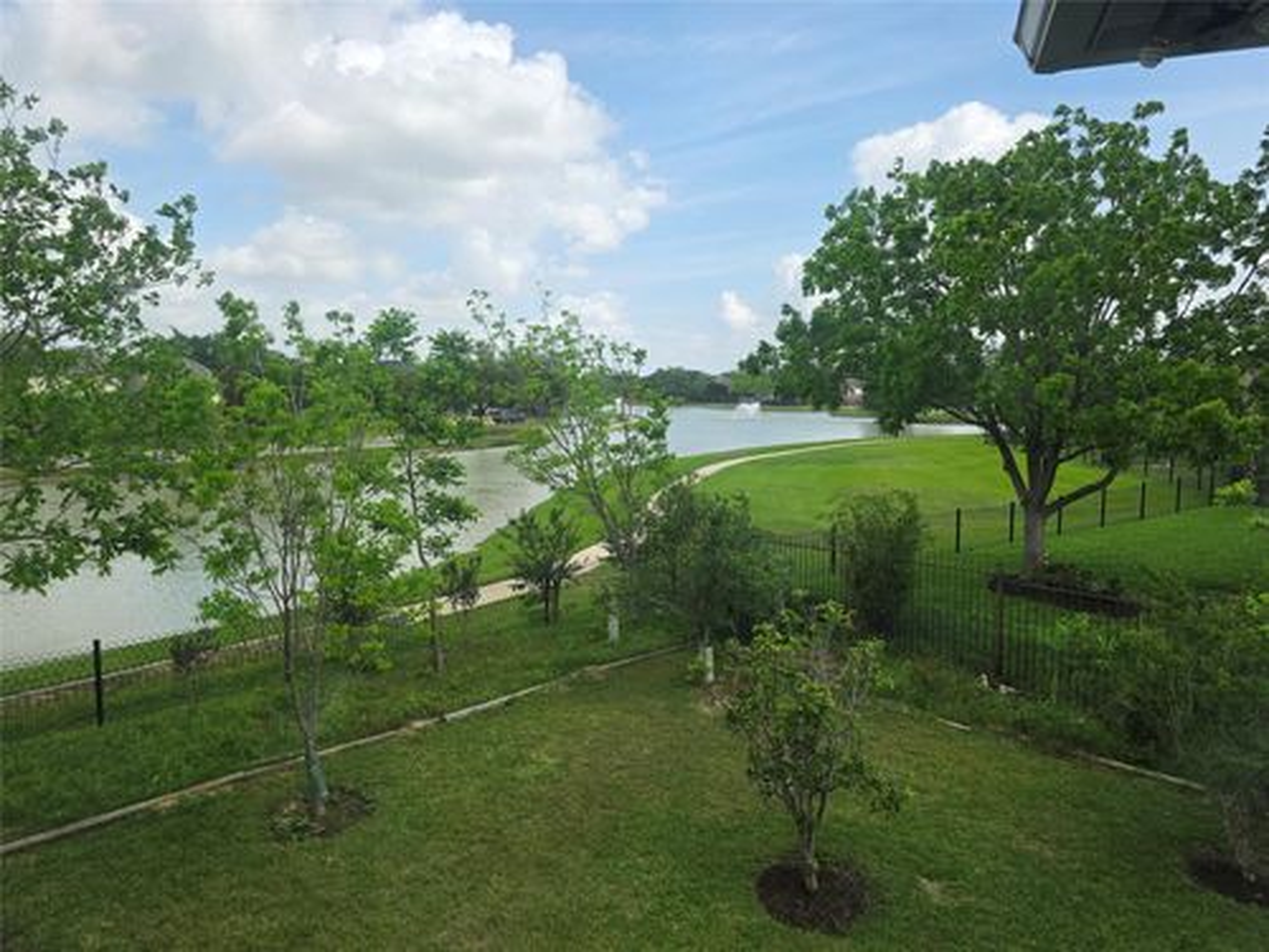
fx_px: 843
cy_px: 476
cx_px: 634
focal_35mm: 23
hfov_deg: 73.9
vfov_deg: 58.9
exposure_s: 1/3891
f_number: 1.7
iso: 80
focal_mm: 6.3
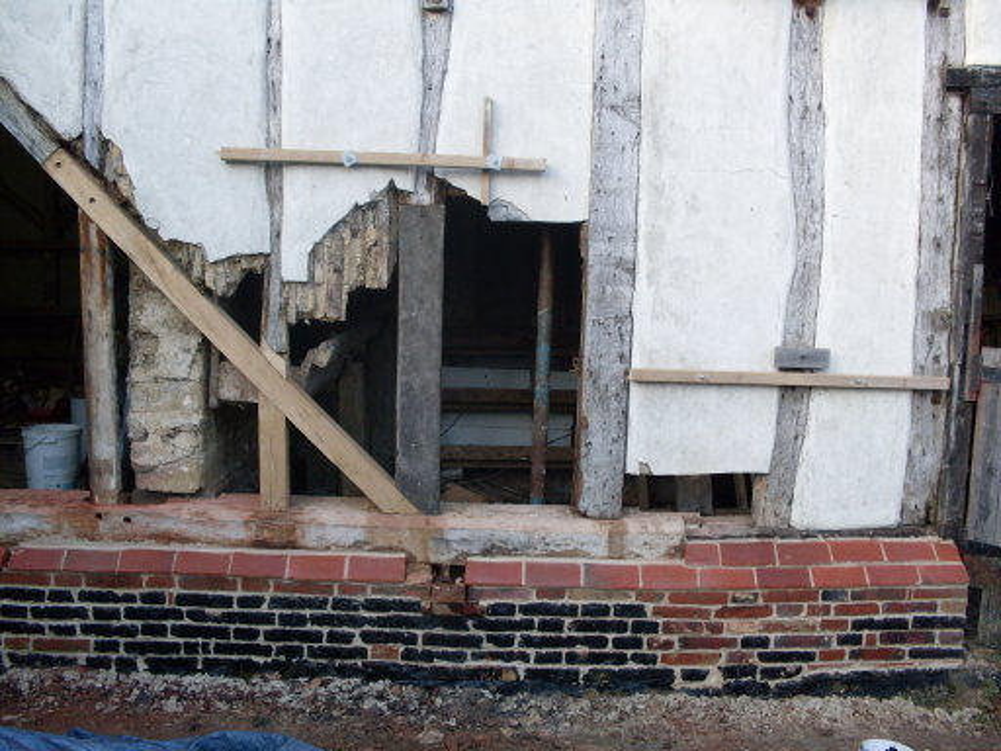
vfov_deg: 37.7
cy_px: 376
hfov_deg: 49.0
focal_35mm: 38
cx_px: 500
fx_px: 1099
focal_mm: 6.3
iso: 80
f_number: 2.8
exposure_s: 1/125
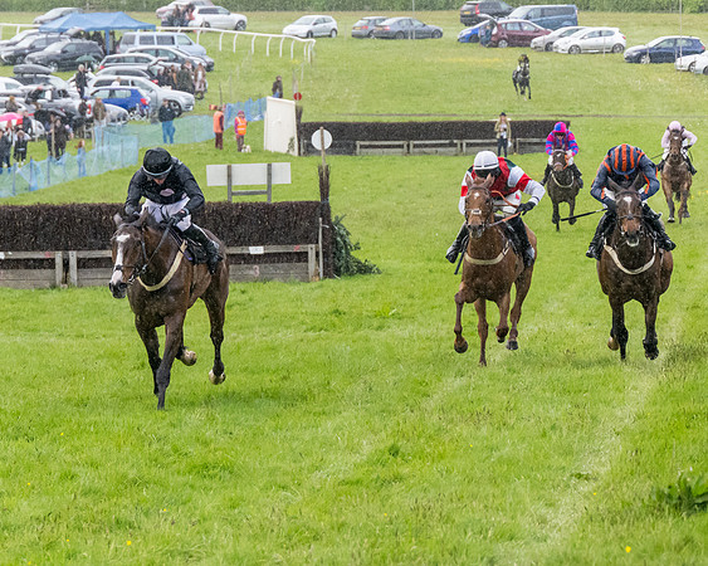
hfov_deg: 8.9
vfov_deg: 7.1
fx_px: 4542
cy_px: 339
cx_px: 151
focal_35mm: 217
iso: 2000
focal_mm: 98
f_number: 4
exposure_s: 1/1000
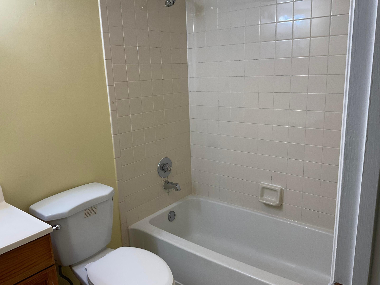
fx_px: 318
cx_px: 190
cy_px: 142
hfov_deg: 61.7
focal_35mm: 29
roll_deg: +0.8
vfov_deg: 48.2
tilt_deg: -14.7
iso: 32
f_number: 1.8
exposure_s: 1/120
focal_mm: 3
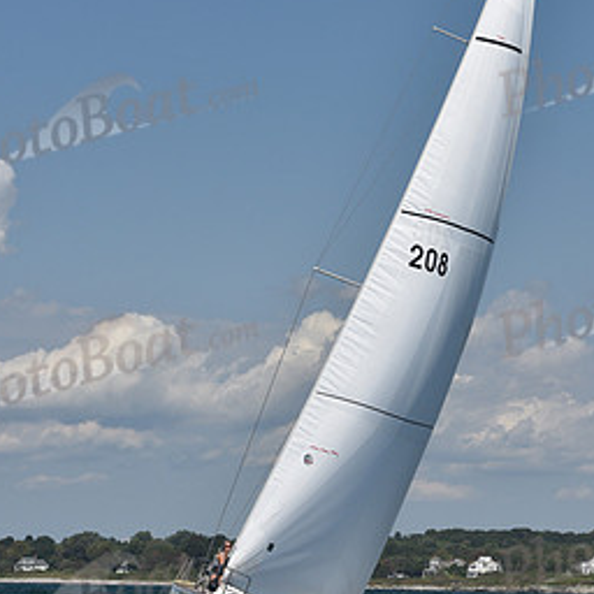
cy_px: 211
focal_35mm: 177
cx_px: 379
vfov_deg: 9.9
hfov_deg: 9.9
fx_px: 3436
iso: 250
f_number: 6.3
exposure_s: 1/1000
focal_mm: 92
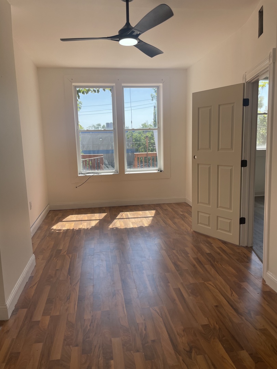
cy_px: 184
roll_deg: +1.3
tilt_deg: -8.6
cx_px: 138
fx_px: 277
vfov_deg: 67.3
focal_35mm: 26
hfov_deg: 53.1
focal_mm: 4.2
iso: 32
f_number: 1.6
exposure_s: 1/812
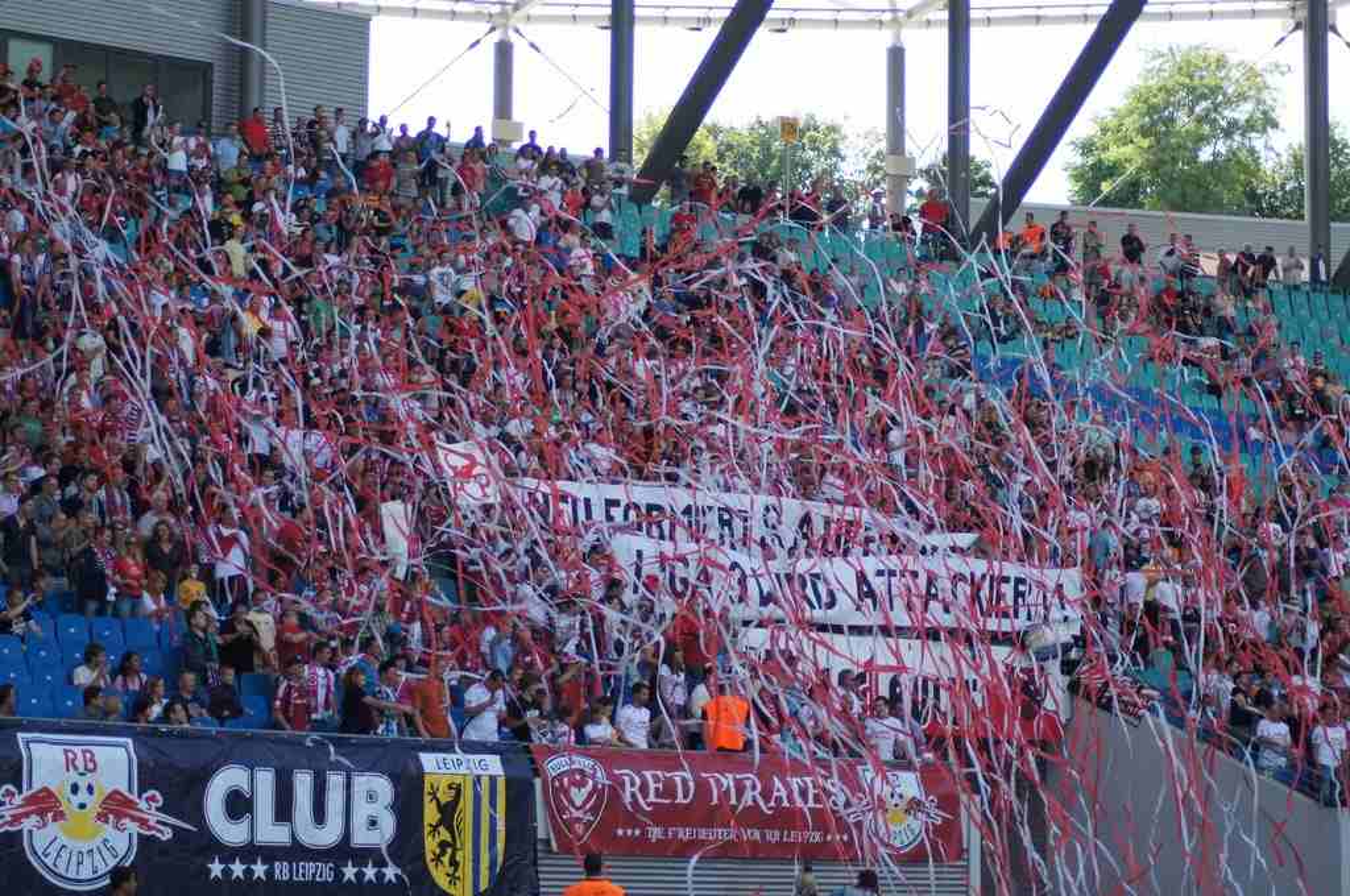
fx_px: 3932
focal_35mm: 105
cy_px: 448
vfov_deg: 13.0
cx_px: 675
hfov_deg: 19.5
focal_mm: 70
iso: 800
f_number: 4
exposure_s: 1/2000
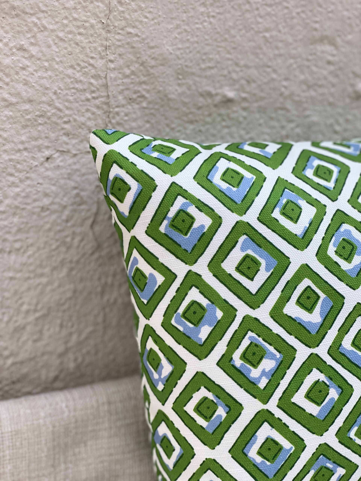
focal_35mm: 52
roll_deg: -4.9
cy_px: 240
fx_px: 723
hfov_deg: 28.0
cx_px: 180
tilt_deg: -25.1
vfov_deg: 36.8
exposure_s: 1/122
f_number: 2
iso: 125
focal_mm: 6
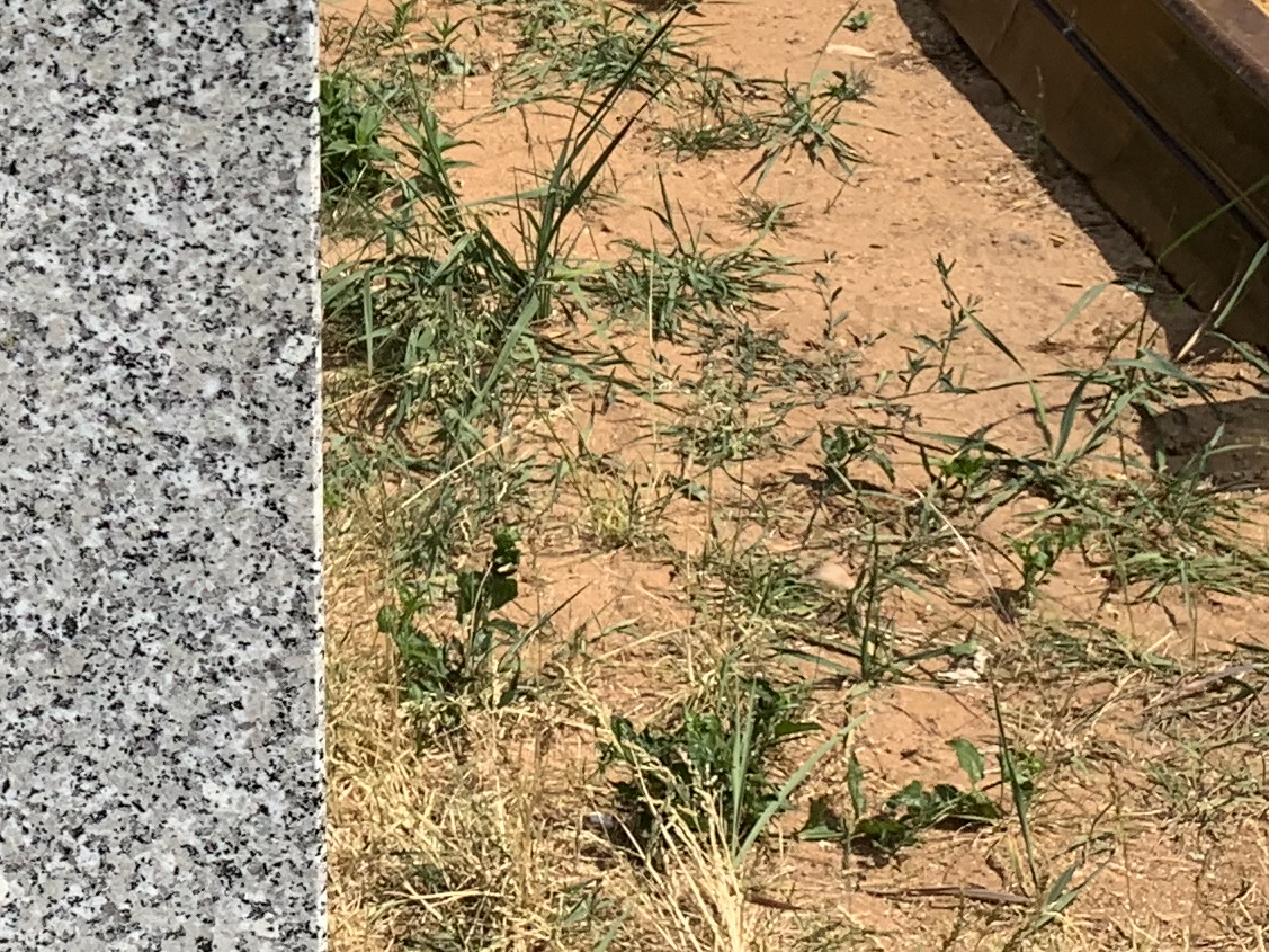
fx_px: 3409
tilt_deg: -21.3
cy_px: 9
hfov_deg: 19.3
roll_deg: +4.6
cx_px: -441
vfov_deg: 15.6
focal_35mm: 93
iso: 25
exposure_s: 1/2481
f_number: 1.8
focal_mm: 4.25
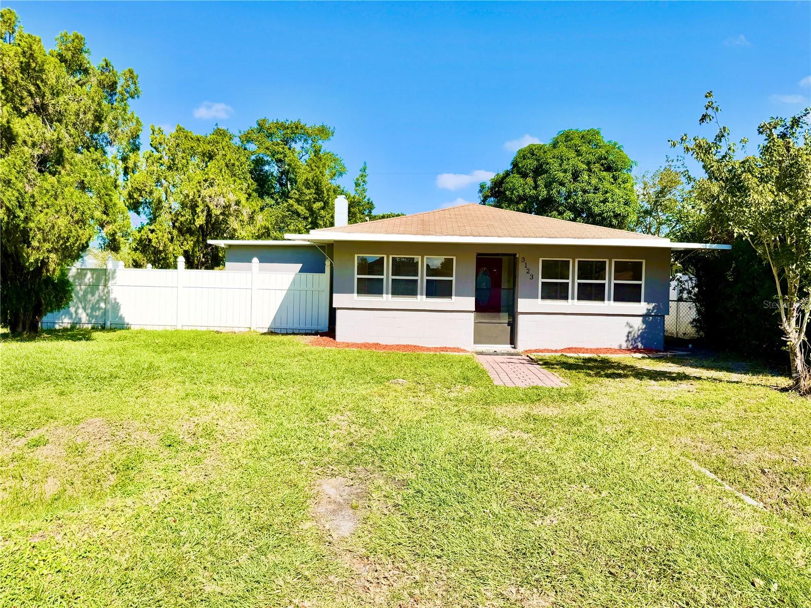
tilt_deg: -1.7
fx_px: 562
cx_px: 406
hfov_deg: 71.6
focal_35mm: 24
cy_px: 304
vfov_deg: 56.8
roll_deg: -0.8
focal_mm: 6.76
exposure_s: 1/5319
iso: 80
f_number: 1.78
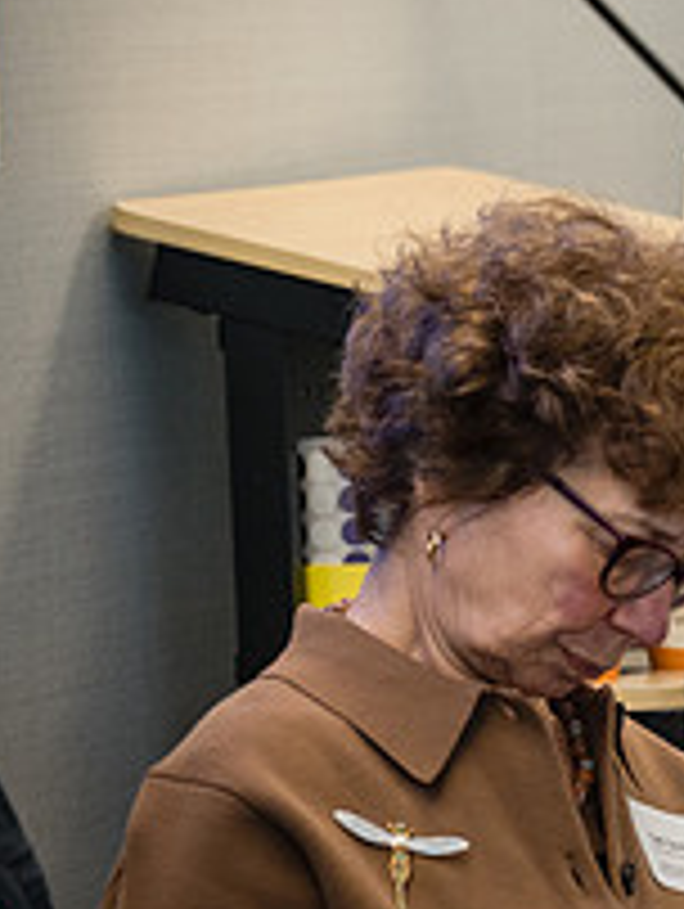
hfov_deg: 4.3
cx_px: 1287
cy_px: 400
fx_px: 8913
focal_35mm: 339
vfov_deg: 5.8
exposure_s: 1/100
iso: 2000
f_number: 4
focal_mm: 123
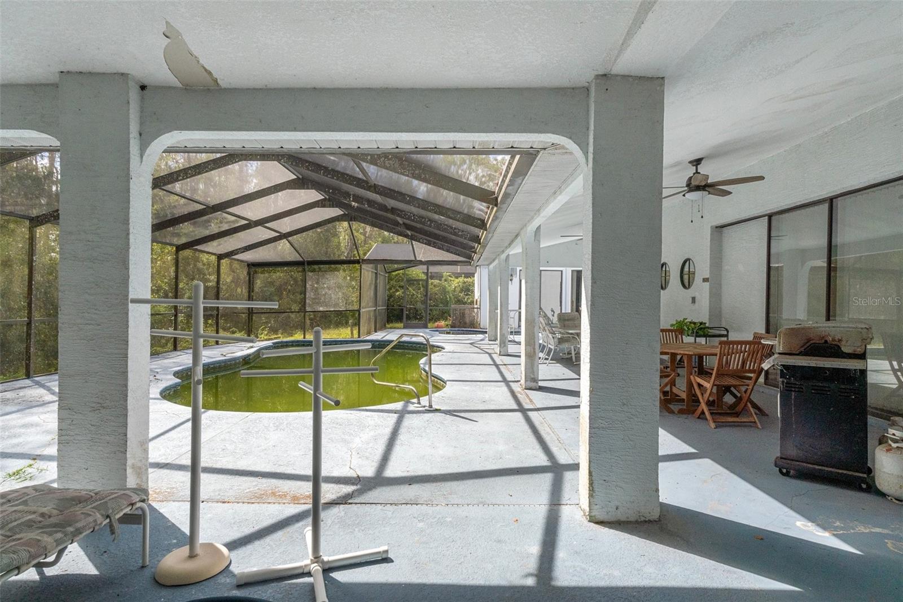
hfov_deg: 90.0
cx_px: 452
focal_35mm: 18
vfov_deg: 67.4
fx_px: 451
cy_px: 301
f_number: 8
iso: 640
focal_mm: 12
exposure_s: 1/250
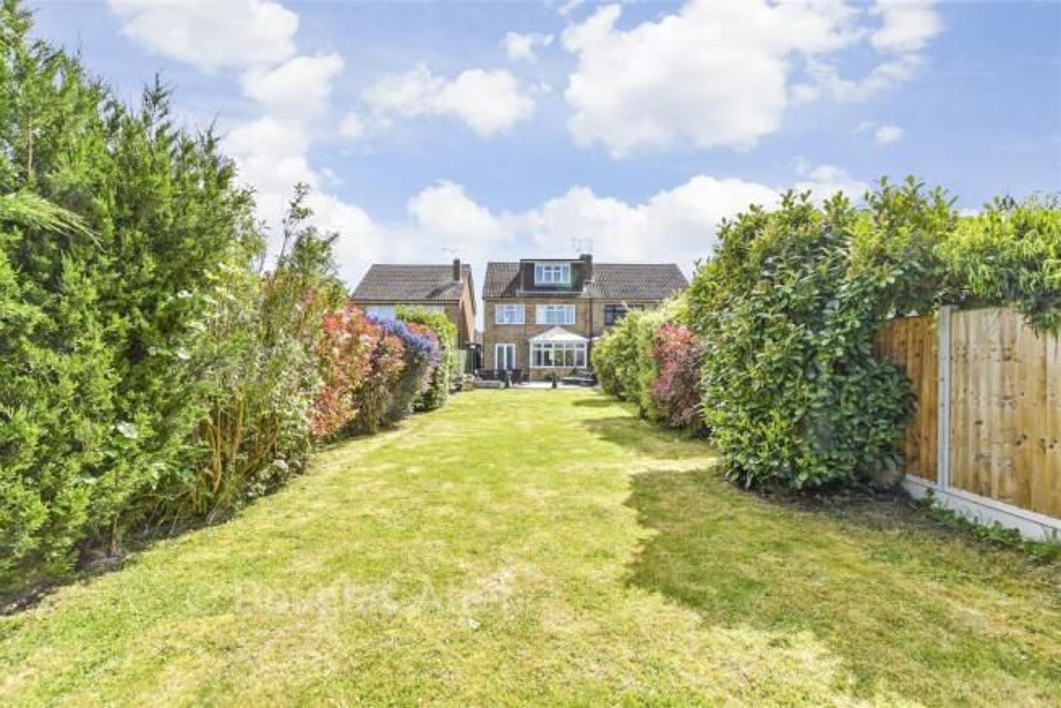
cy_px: 354
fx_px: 442
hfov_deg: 100.4
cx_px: 530
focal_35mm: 15
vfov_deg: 77.4
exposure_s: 1/200
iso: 160
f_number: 8
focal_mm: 10
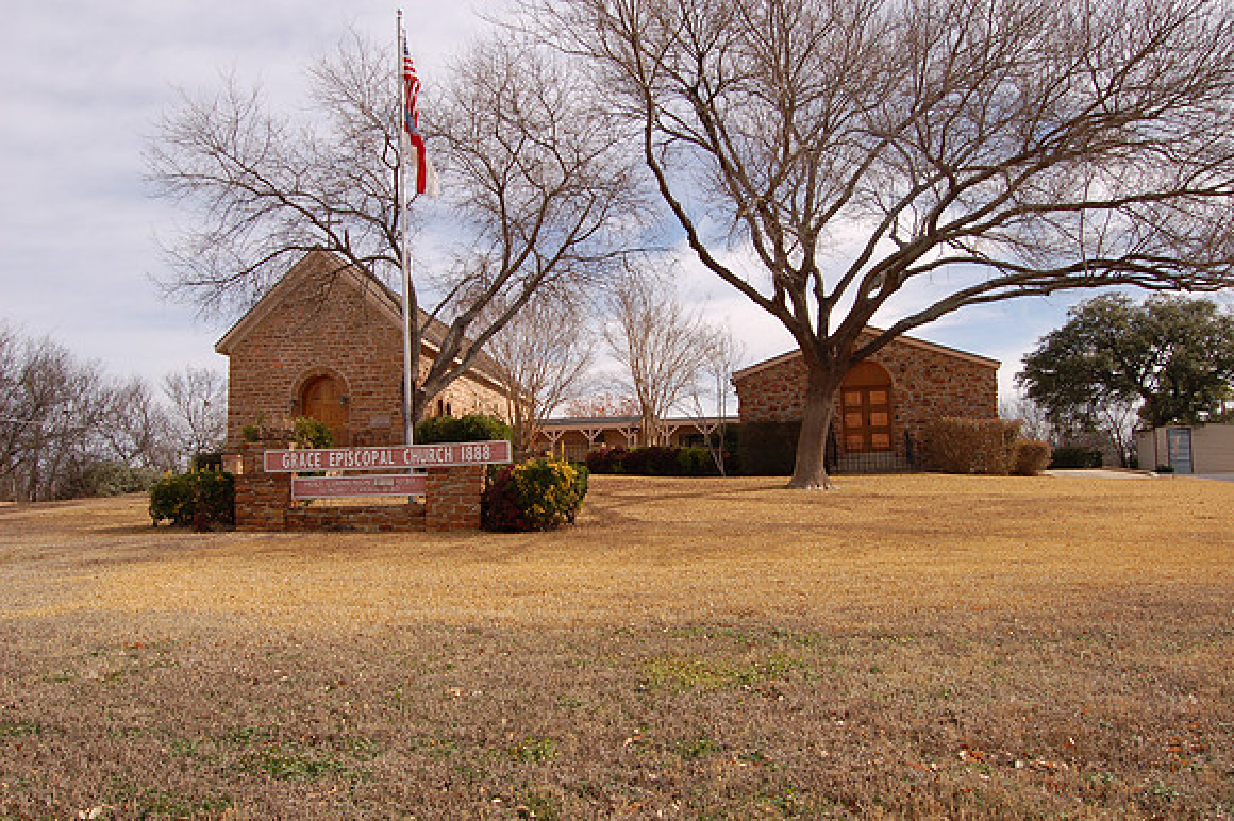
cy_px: 410
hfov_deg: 67.4
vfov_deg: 47.9
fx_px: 925
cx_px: 617
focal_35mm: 27
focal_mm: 18
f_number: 10
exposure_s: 1/320
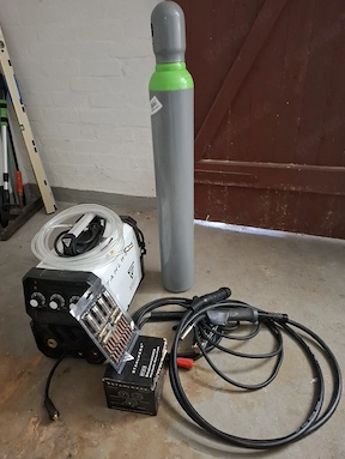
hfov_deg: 56.9
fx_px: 318
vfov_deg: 71.5
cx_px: 171
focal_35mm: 24
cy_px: 234
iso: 800
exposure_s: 1/25
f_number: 1.8
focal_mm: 5.54
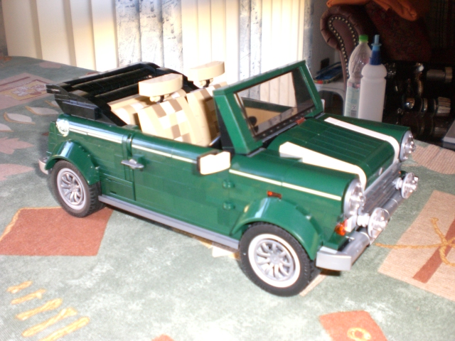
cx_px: 228
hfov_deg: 49.0
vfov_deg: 37.7
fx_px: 499
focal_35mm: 38
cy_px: 170
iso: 200
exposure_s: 1/60
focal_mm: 6.3
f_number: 3.1
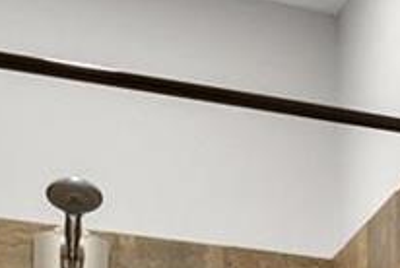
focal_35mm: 124
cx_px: 1064
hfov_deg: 11.9
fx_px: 1380
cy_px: 674
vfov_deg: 9.6
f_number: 8
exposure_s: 2.5
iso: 400
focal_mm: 8
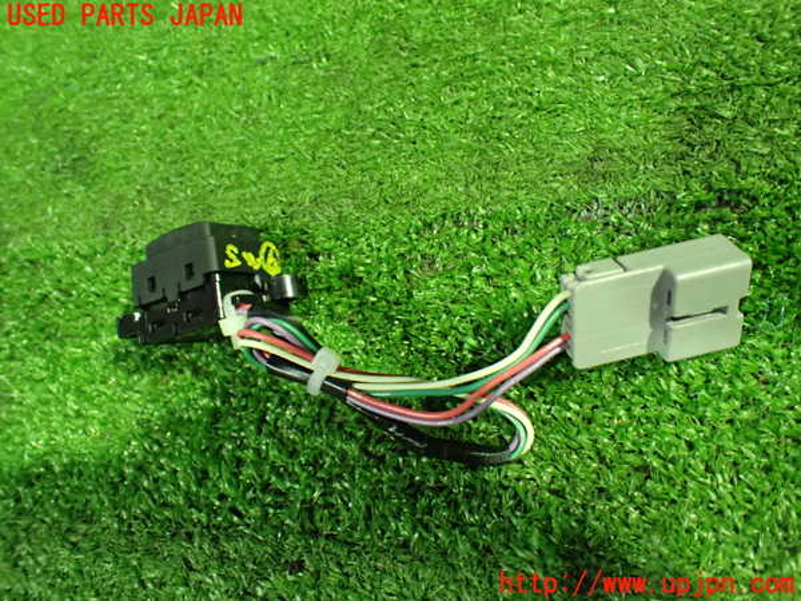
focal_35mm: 30
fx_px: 694
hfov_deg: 60.0
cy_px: 300
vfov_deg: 46.8
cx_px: 400
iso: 800
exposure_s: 1/30
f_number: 2.3
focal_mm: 5.4
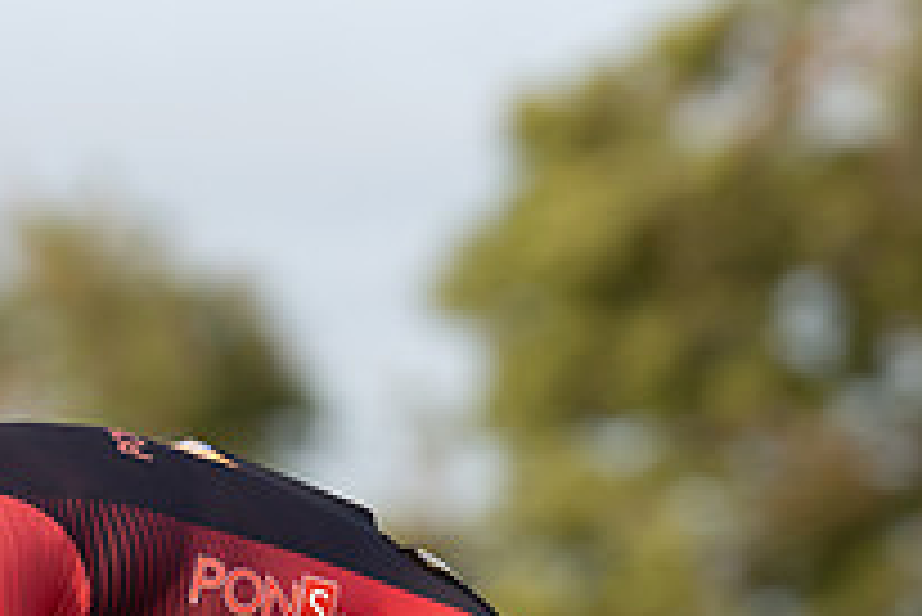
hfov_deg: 3.2
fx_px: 16582
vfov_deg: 2.1
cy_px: 705
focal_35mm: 647
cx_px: -25
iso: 250
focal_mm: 200
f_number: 4
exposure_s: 1/1000
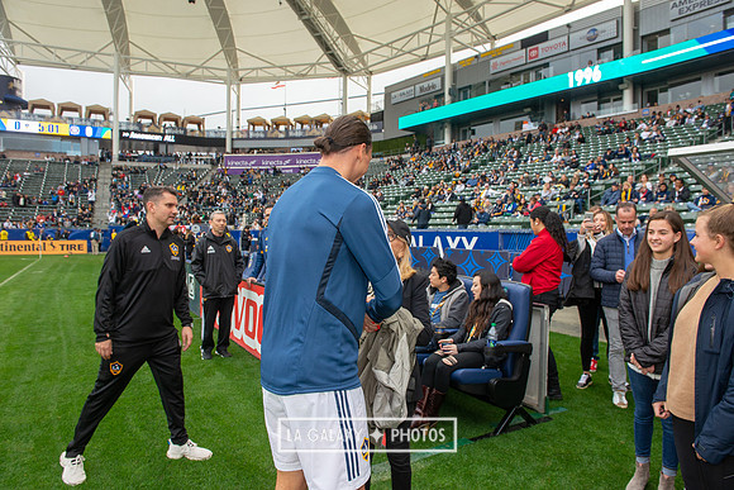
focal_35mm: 24
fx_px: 489
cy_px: 245
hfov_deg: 73.7
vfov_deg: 53.2
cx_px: 367
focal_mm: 24
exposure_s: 1/200
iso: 500
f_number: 7.1
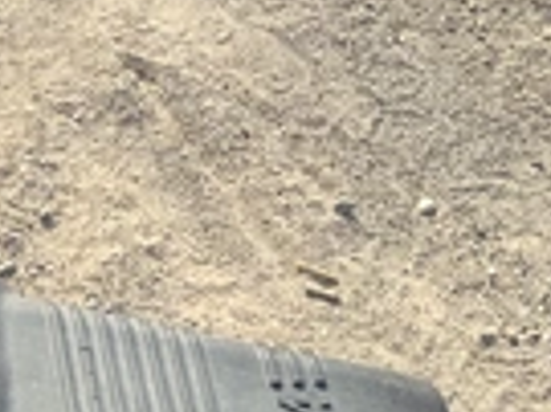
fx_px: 1463
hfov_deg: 20.8
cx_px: 33
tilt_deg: -64.7
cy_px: 579
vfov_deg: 15.1
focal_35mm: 92
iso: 25
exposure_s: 1/443
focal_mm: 3.3
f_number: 2.4
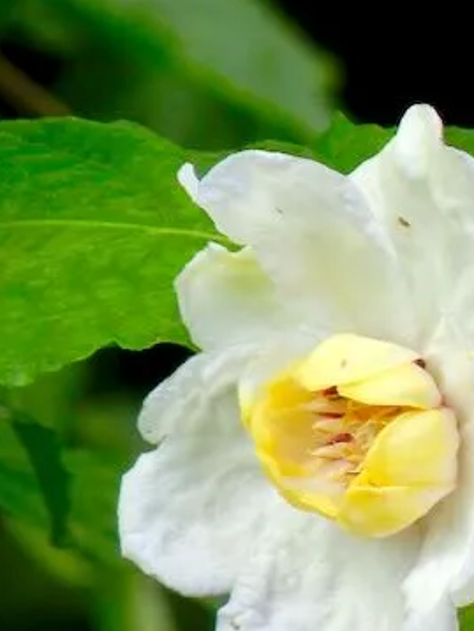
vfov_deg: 2.3
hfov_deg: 1.7
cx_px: 876
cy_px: 363
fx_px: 15628
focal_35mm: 857
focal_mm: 54
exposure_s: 1/60.6
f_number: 5.6
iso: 160
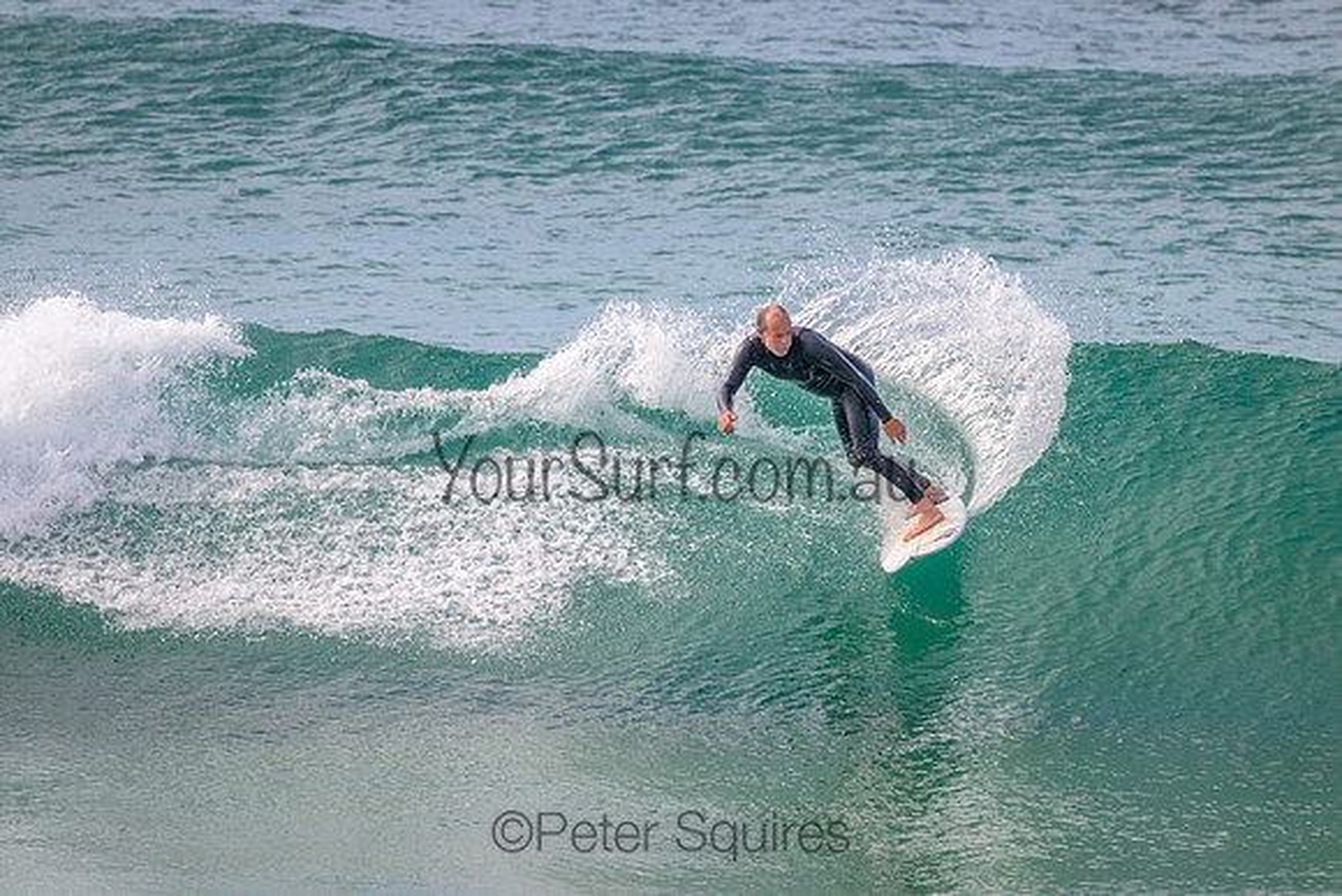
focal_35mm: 800
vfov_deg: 1.7
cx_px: 671
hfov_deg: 2.6
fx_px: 29828
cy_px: 448
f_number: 11
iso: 1400
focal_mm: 800
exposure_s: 1/2000
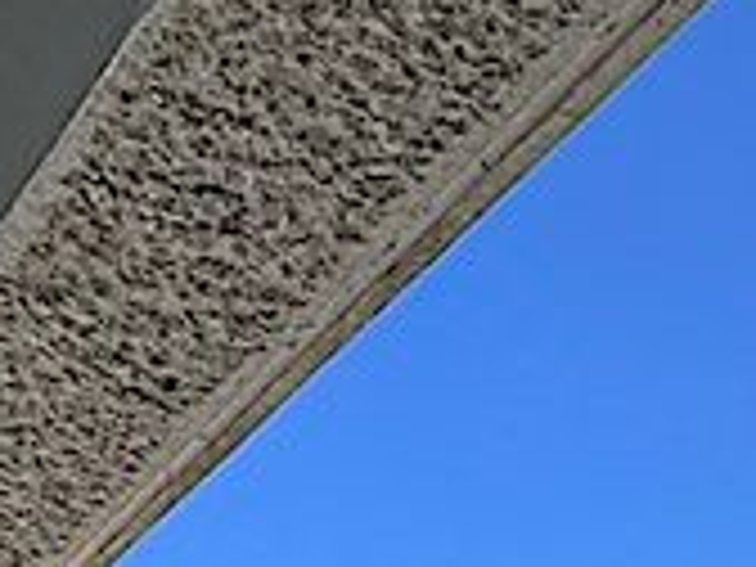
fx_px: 2184
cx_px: 446
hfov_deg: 19.6
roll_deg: -0.7
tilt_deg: -0.2
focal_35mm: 100
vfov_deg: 11.5
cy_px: 1467
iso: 50
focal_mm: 2.22
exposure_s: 1/2882
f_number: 2.2
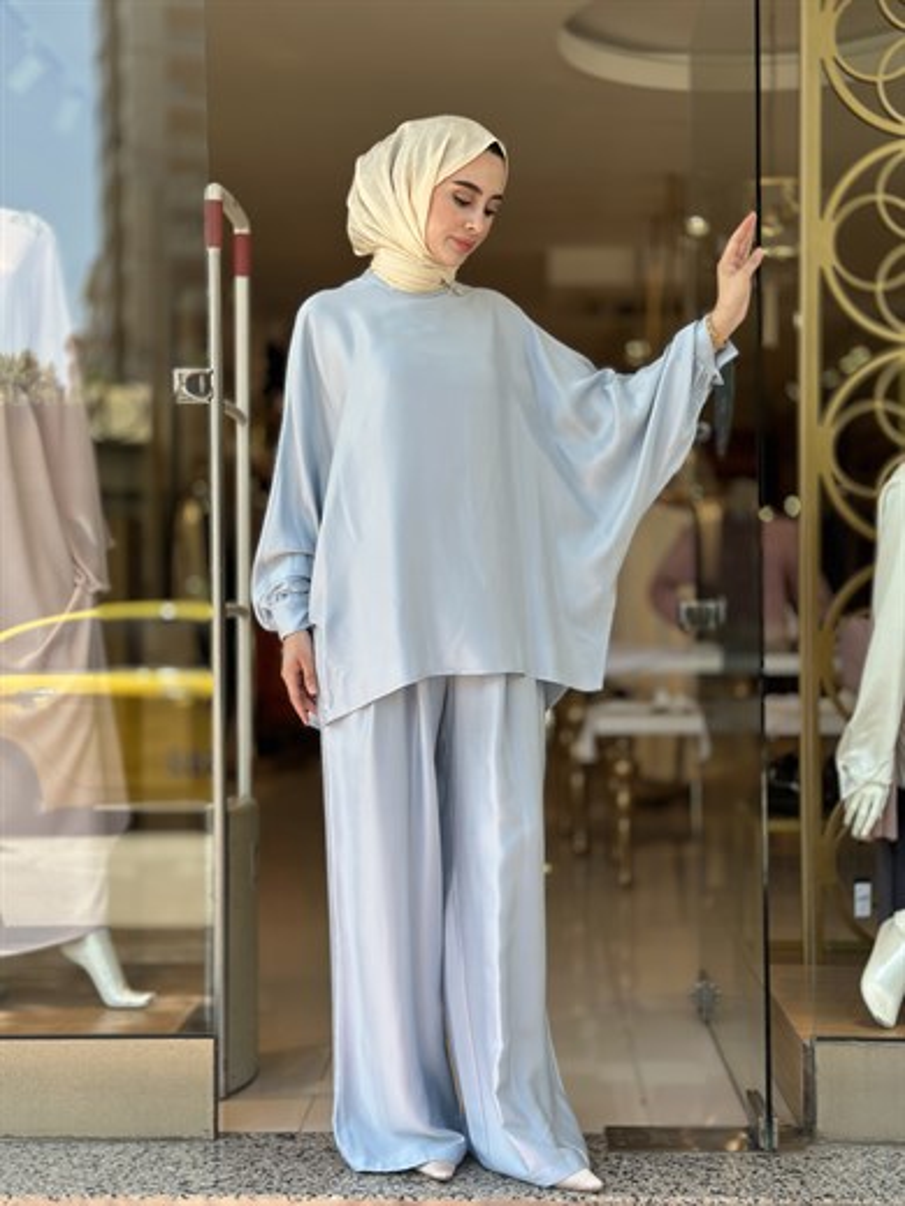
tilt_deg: +0.2
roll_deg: -0.1
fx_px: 1673
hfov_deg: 30.3
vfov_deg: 39.7
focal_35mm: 48
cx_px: 452
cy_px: 603
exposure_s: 1/709
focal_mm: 6.86
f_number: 1.78
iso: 80
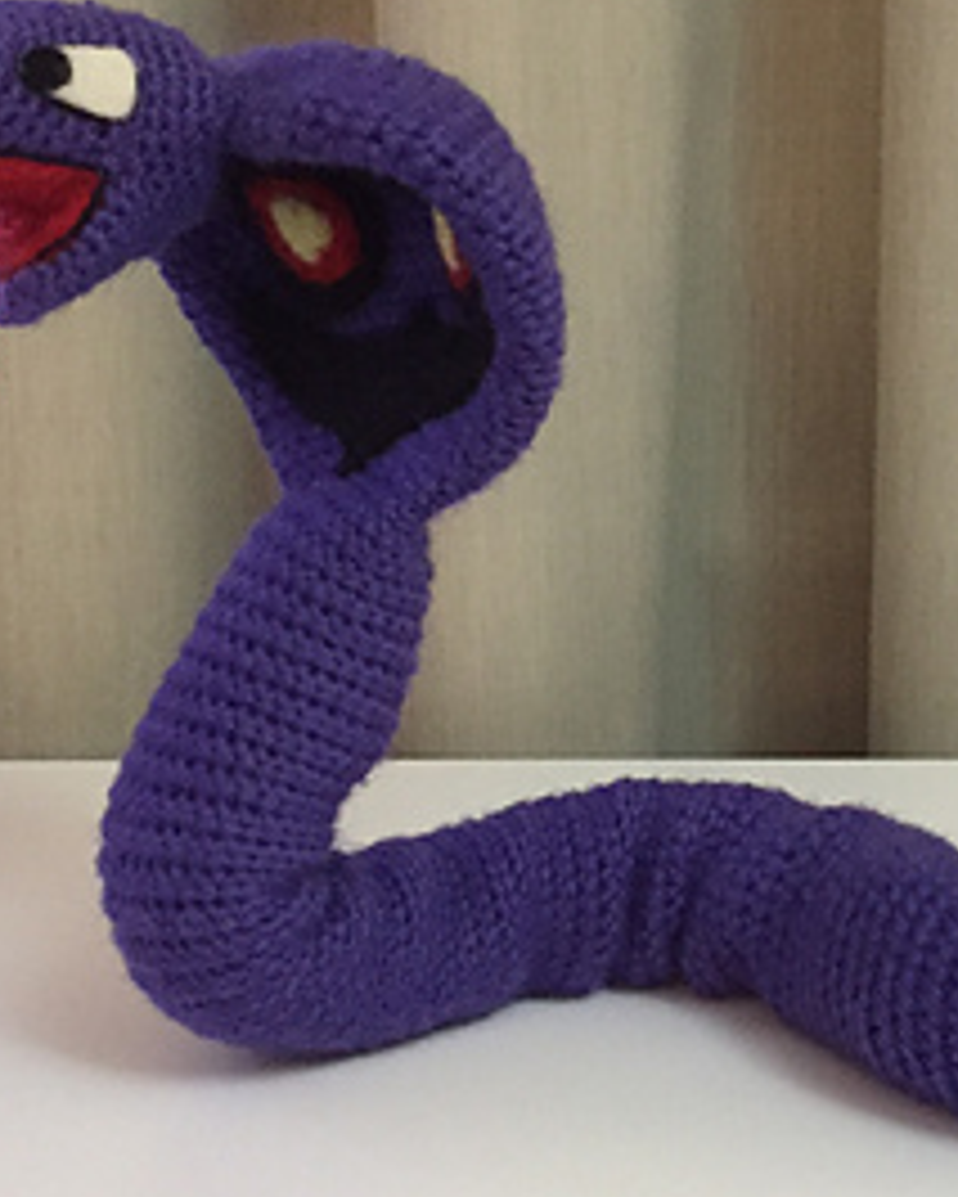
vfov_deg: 27.9
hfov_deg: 22.1
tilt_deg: -10.1
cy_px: 621
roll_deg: +0.3
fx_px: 2409
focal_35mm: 68
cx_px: 805
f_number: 2.2
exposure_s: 1/17
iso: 320
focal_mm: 4.15
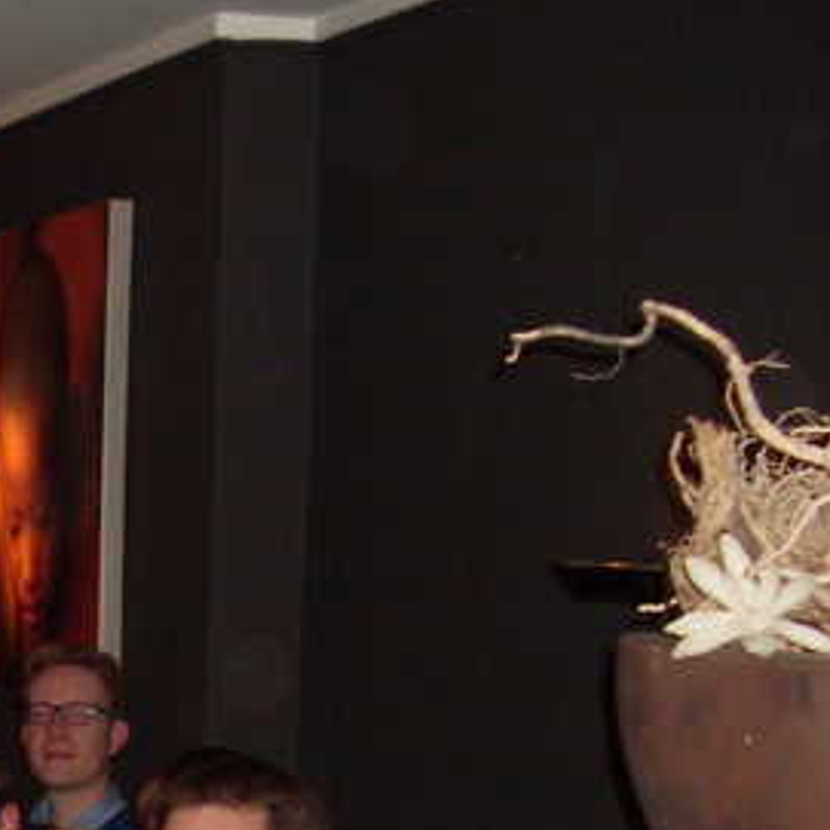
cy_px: 861
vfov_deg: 17.1
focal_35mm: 99
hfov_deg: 16.3
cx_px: -337
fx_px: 2686
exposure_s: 1/45
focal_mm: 6.3
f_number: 2.8
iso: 200
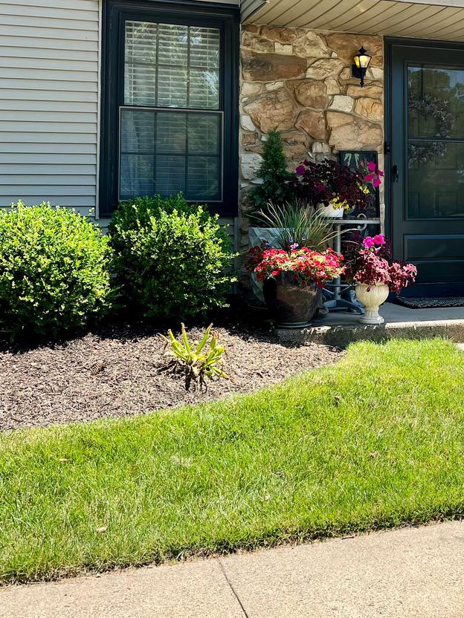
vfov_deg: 38.9
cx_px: 403
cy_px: 175
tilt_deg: +3.2
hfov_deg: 29.2
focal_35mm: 48
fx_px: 858
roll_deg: +0.4
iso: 50
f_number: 1.5
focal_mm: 5.7
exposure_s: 1/1808
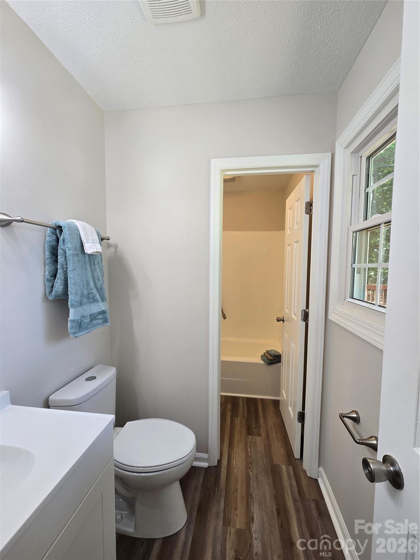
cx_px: 210
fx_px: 210
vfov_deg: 106.2
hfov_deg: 89.9
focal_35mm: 13
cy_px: 280
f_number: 2.2
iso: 64
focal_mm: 2.2
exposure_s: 1/60
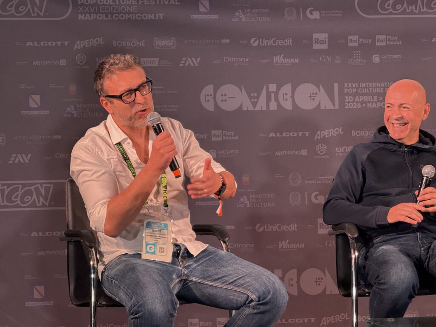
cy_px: 164
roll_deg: +1.0
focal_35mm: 120
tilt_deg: +1.4
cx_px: 218
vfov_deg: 12.3
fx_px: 1511
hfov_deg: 16.4
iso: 250
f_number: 2.8
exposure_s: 1/60
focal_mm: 15.66
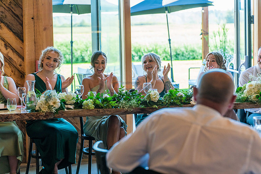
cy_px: 87
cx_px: 130
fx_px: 798
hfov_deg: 18.6
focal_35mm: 110
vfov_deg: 12.5
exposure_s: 1/250
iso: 1000
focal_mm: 110
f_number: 5
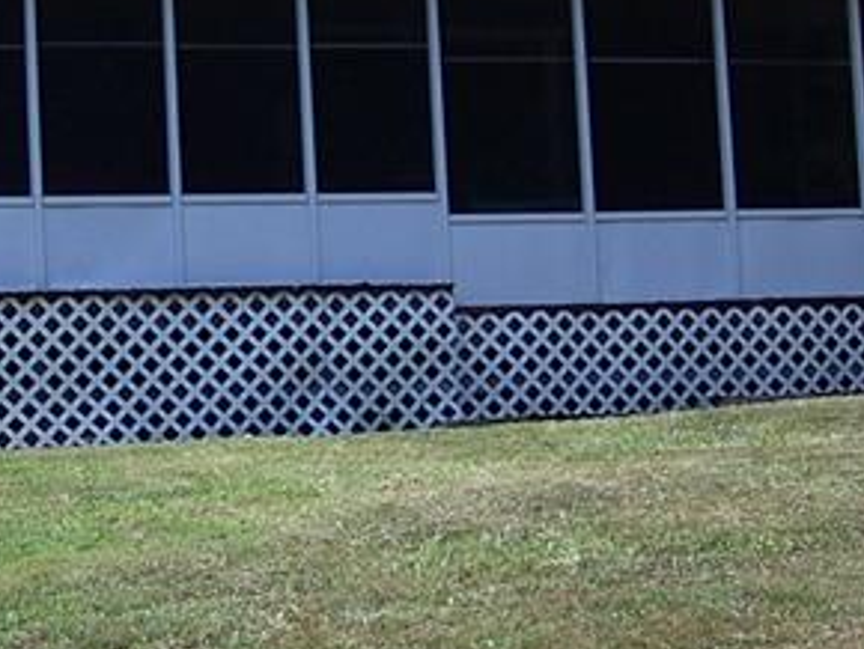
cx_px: 238
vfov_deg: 11.7
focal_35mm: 127
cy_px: 351
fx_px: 3172
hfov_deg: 15.5
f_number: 2.8
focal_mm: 5.85
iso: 64
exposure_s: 1/640
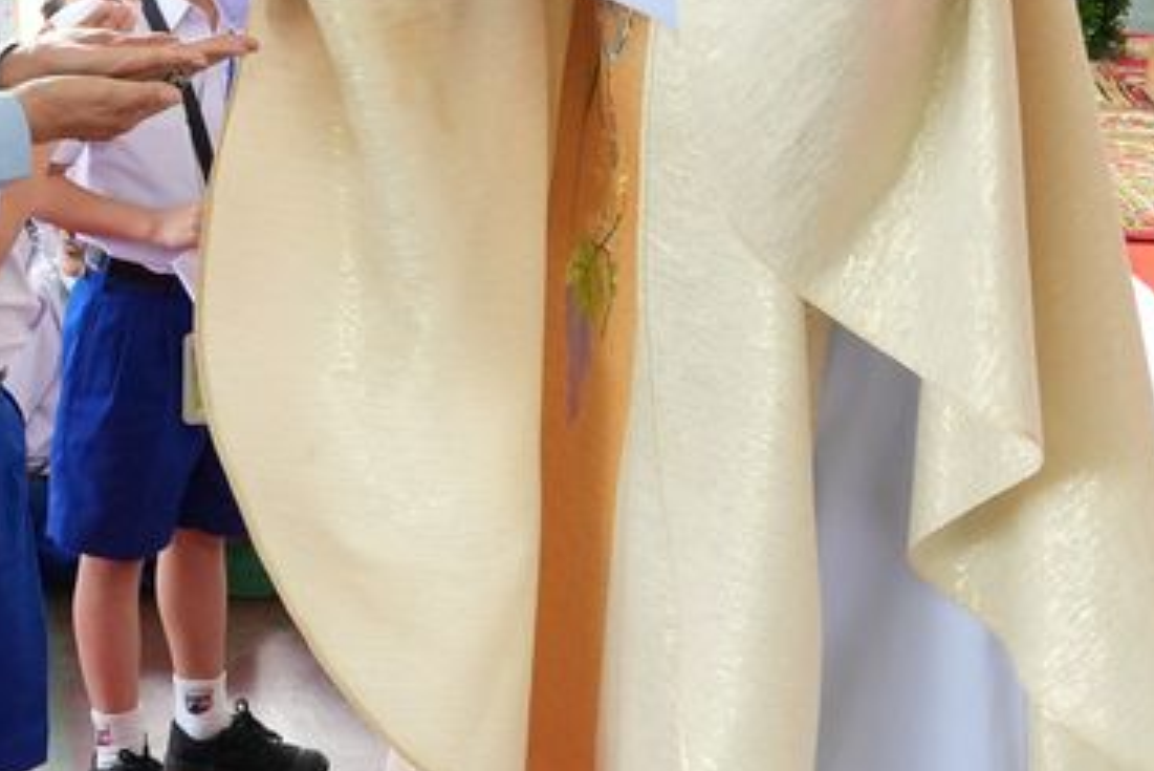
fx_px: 2950
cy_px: -101
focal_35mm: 92
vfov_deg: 14.5
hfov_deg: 22.1
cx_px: 473
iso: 2000
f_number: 4.5
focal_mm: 20
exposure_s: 1/250
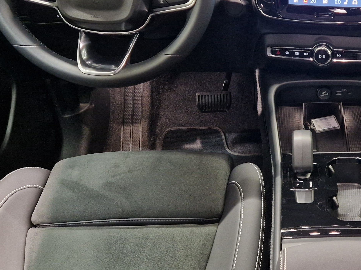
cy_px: 94
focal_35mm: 49
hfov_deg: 36.7
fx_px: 511
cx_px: 318
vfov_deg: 29.5
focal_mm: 5.4
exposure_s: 1/50
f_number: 1.8
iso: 500
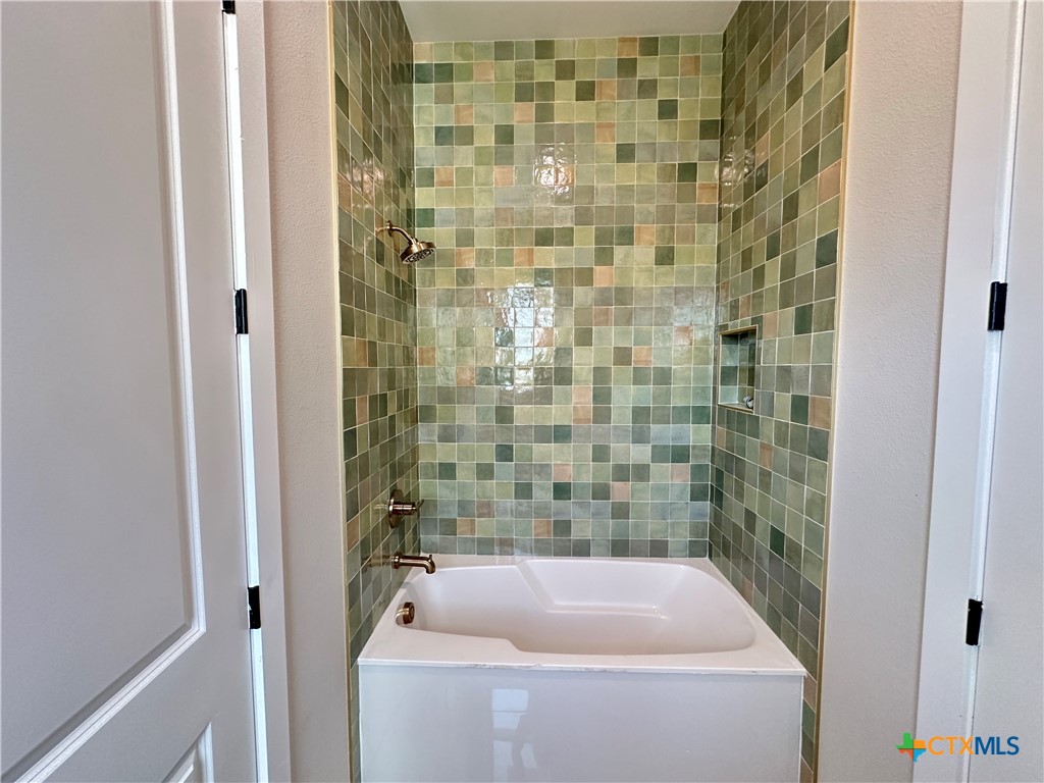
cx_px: 522
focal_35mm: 14
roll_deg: -0.3
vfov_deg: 85.7
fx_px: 422
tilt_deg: -3.3
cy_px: 392
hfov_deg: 102.1
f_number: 2.2
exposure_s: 1/60
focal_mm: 2.22
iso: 250
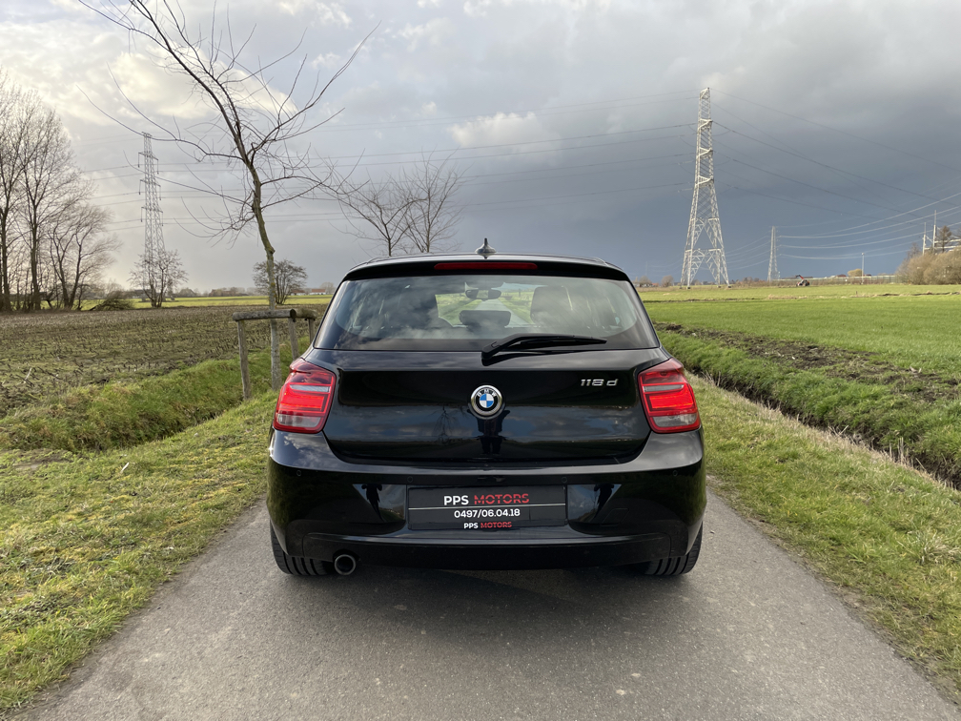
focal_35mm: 26
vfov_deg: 53.1
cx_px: 480
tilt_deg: -5.4
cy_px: 360
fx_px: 722
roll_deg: +1.0
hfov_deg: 67.3
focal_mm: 4.2
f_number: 1.6
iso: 32
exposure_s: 1/1062
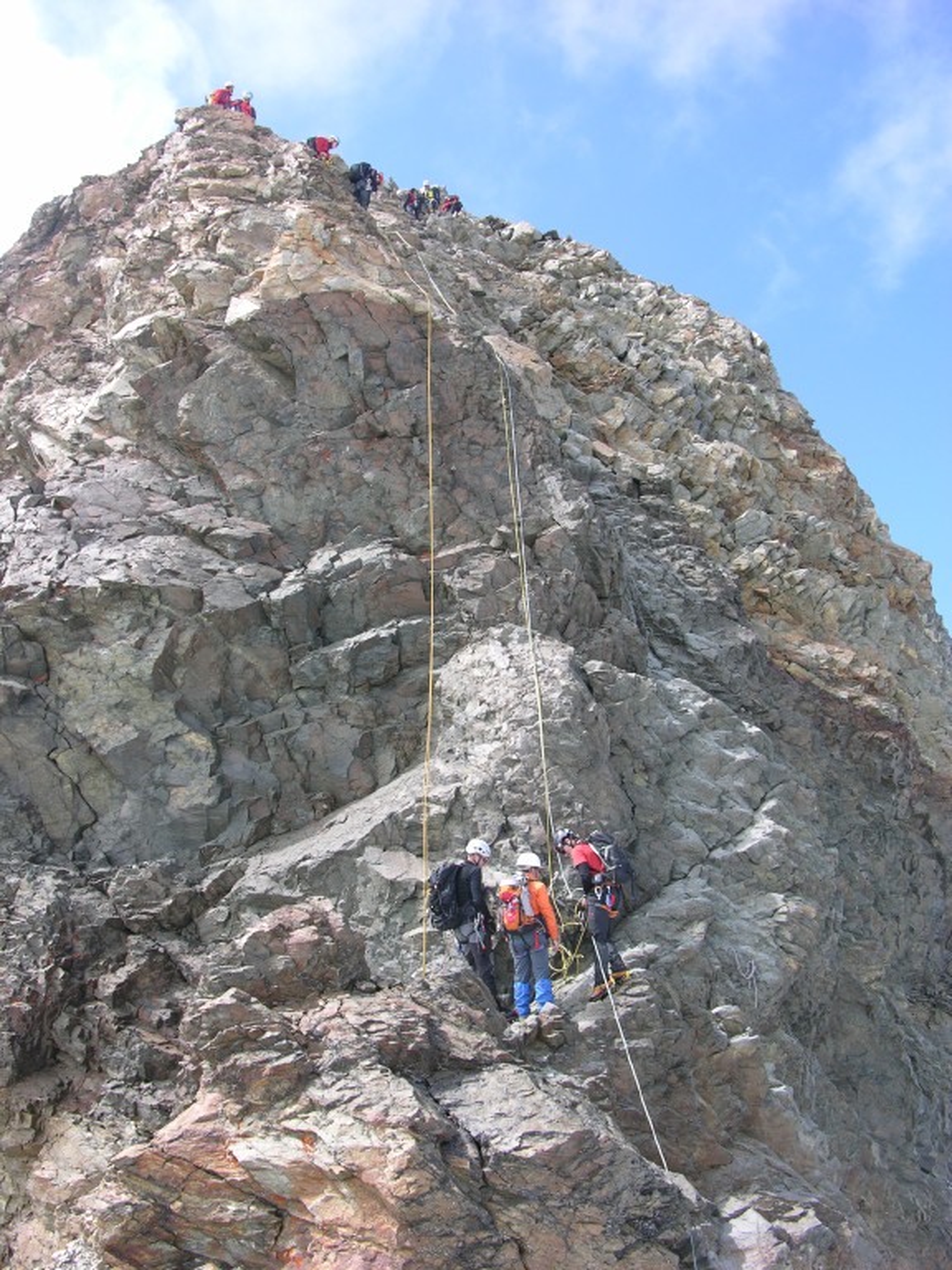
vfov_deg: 52.6
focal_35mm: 35
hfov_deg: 40.7
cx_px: 476
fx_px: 1283
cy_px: 635
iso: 50
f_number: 4.5
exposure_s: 1/142
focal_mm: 8.9
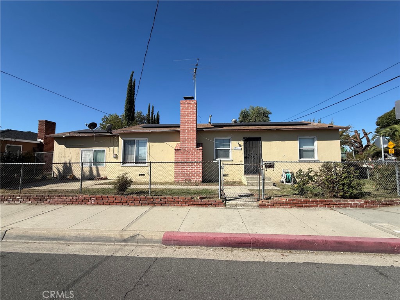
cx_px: 200
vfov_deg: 85.7
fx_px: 162
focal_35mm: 14
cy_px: 150
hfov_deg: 102.1
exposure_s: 1/2506
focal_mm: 2.22
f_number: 2.2
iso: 50
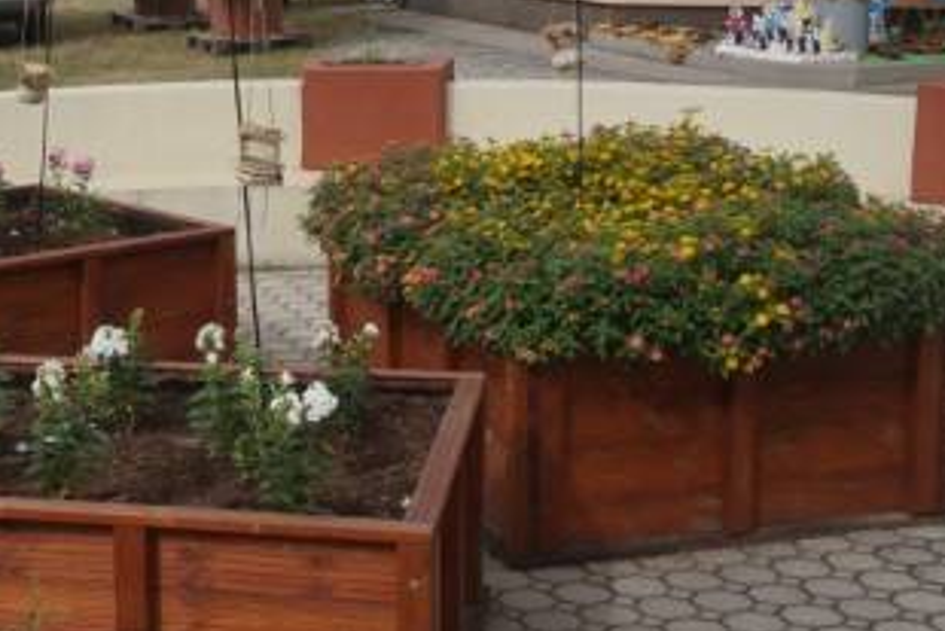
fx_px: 1921
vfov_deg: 18.7
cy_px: 308
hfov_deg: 27.0
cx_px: 163
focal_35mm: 73
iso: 400
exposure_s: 1/1000
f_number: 13
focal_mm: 21
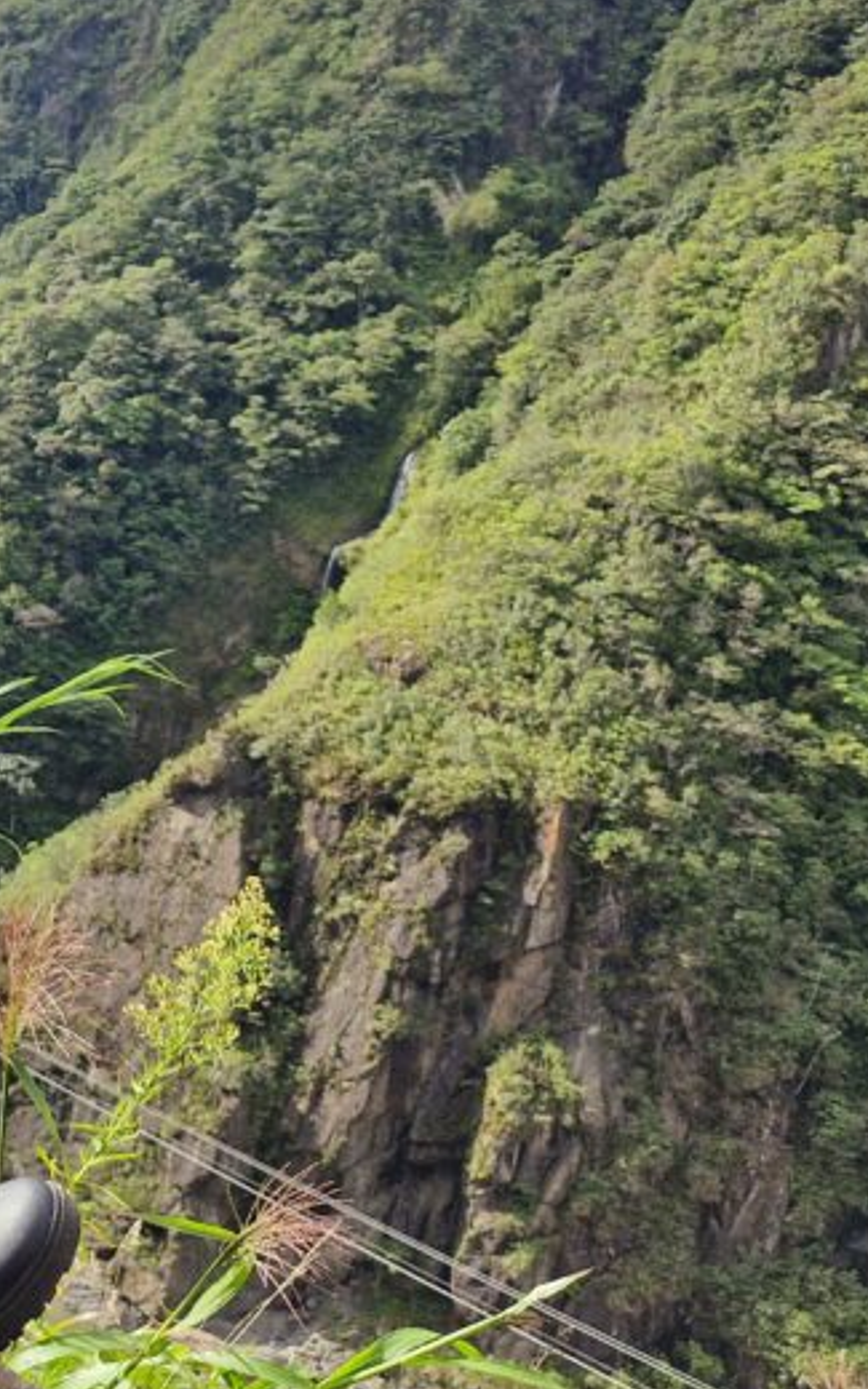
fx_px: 1817
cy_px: 454
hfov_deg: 23.3
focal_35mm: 48
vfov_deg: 41.3
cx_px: -310
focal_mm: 5.54
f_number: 1.8
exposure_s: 1/1111
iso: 50
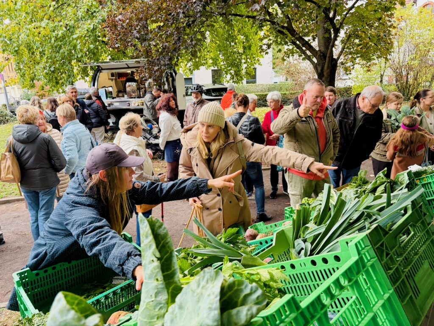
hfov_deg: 67.3
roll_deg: -1.5
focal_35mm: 26
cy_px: 163
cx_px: 217
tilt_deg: -10.5
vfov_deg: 53.1
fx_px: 326
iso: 125
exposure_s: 1/122
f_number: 1.6
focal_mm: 5.96
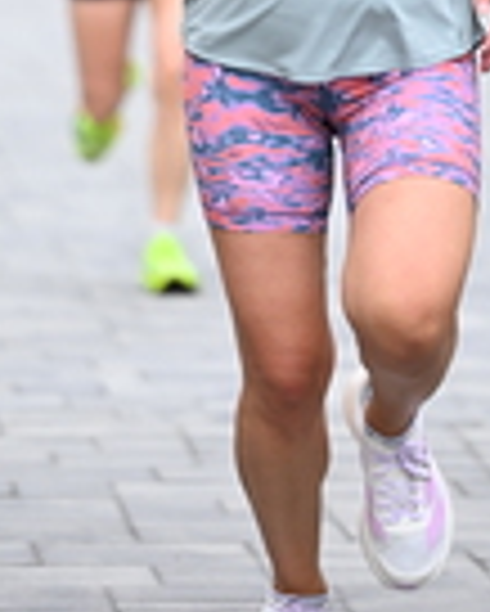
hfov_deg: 3.0
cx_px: 164
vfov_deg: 3.8
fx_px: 9253
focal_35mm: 511
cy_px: -423
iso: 1000
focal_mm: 135
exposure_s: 1/2000
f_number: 2.8
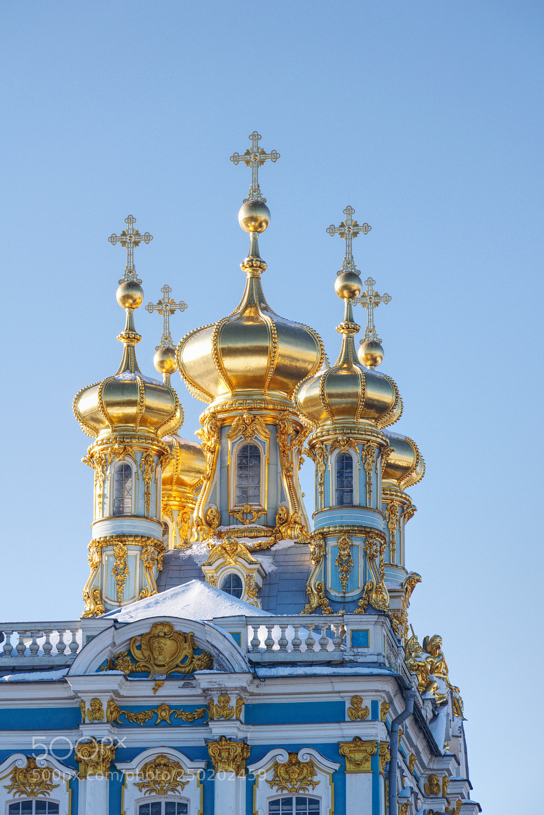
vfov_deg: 13.0
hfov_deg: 8.7
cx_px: 272
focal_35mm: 158
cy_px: 408
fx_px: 3567
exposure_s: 1/400
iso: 200
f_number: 10
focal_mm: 105
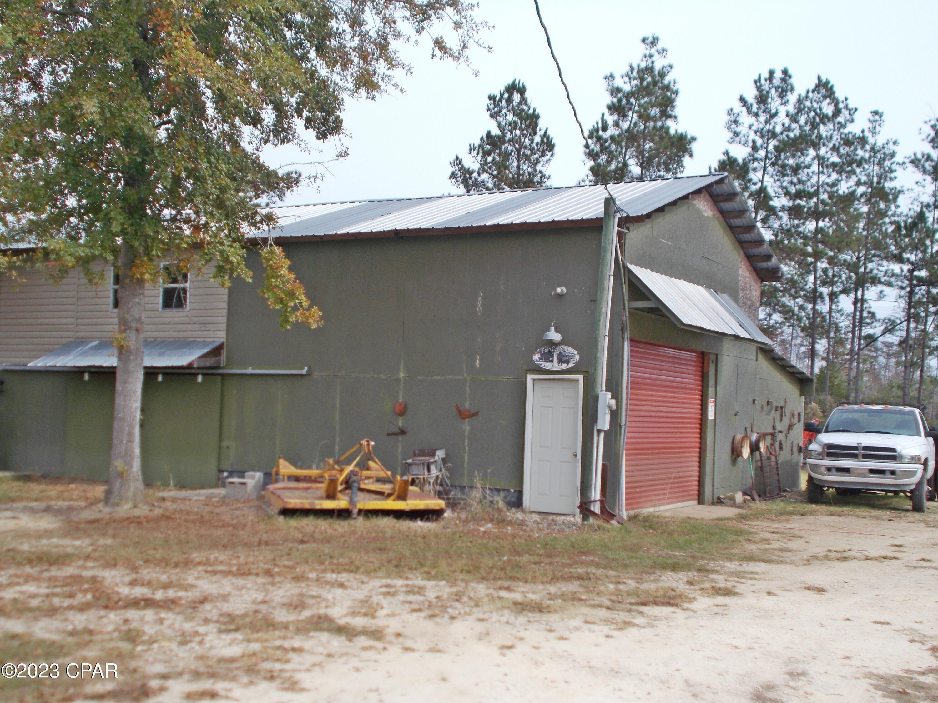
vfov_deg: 32.9
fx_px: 1192
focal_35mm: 44
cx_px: 469
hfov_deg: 42.9
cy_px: 352
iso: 80
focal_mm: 7.9
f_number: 4.2
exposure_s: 1/400
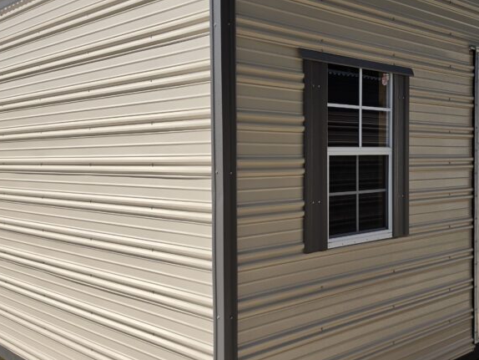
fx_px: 568
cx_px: 309
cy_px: 165
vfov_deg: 35.1
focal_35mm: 41
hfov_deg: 45.2
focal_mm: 6.5
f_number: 1.4
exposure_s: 1/7939
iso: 50
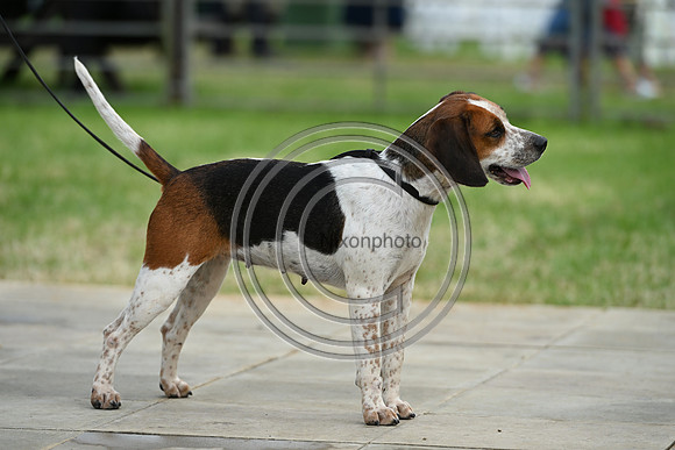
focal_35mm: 200
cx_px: 338
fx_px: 3751
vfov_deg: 6.9
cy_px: 225
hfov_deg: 10.3
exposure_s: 1/1000
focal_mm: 200
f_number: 4.5
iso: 320
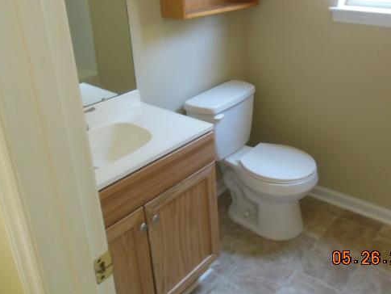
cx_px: 250
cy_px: 102
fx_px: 373
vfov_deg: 42.5
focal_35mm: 33
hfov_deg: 54.6
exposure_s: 1/40
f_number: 3.2
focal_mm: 4.5
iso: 400
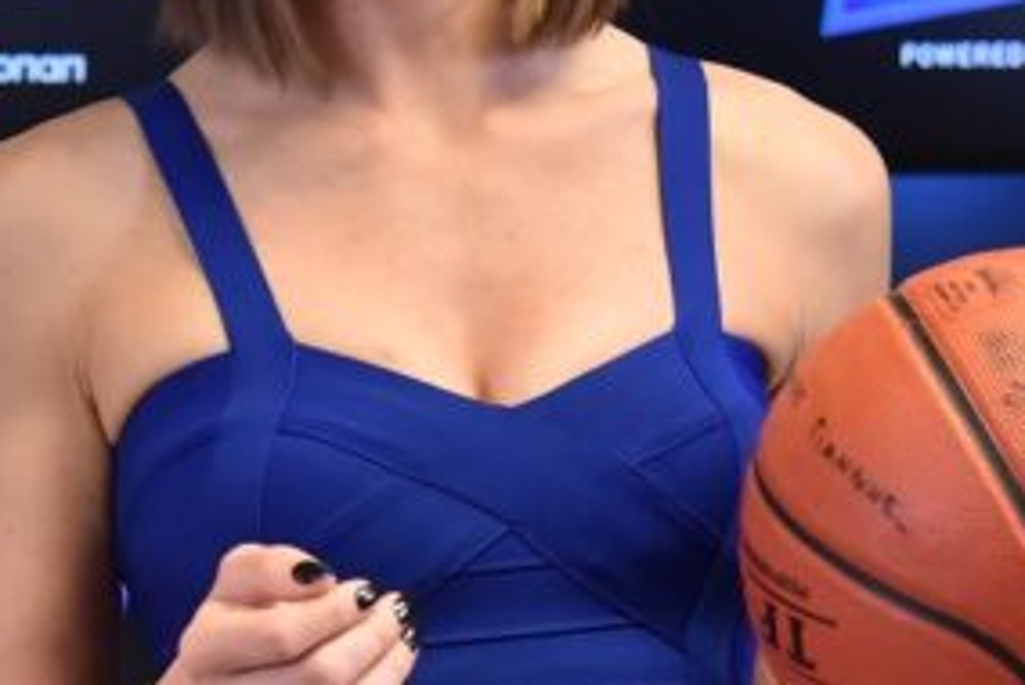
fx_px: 4931
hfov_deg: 11.6
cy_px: 440
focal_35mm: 173
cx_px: -220
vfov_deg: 8.0
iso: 2500
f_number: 4
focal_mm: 48
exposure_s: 1/500
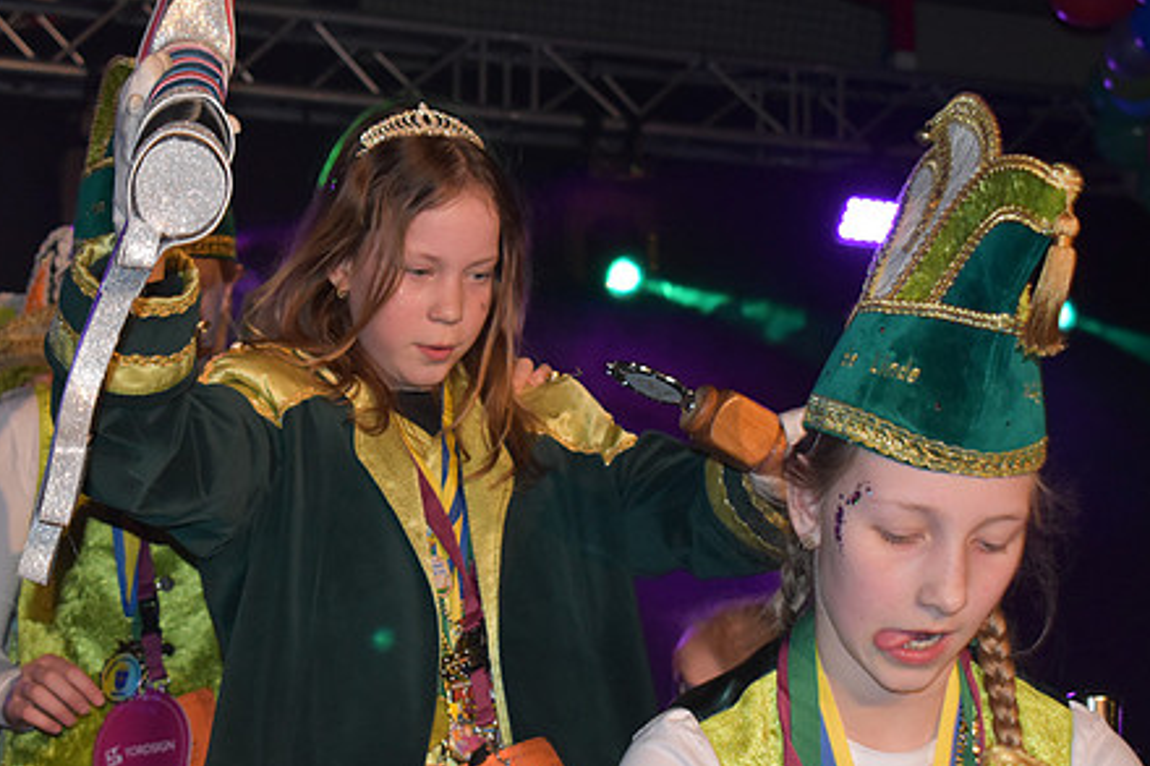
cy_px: 433
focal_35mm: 95
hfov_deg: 21.5
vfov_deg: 14.4
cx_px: 510
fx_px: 3033
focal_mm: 48
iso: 1600
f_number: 5.3
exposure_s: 1/100
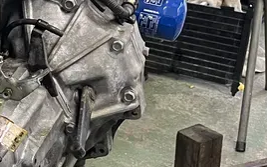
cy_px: 39
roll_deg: +4.7
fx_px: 749
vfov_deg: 12.6
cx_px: -173
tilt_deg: -19.0
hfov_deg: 17.4
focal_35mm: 103
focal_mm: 5.1
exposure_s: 1/60
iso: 200
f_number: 1.6
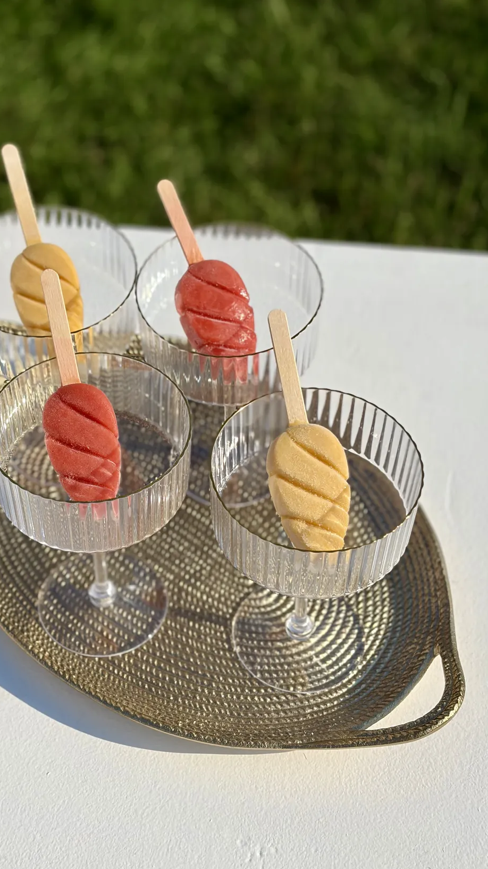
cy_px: 436
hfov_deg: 21.0
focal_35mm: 57
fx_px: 1312
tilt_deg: -47.6
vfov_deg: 36.6
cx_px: 170
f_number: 1.6
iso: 32
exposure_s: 1/5814
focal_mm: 5.96
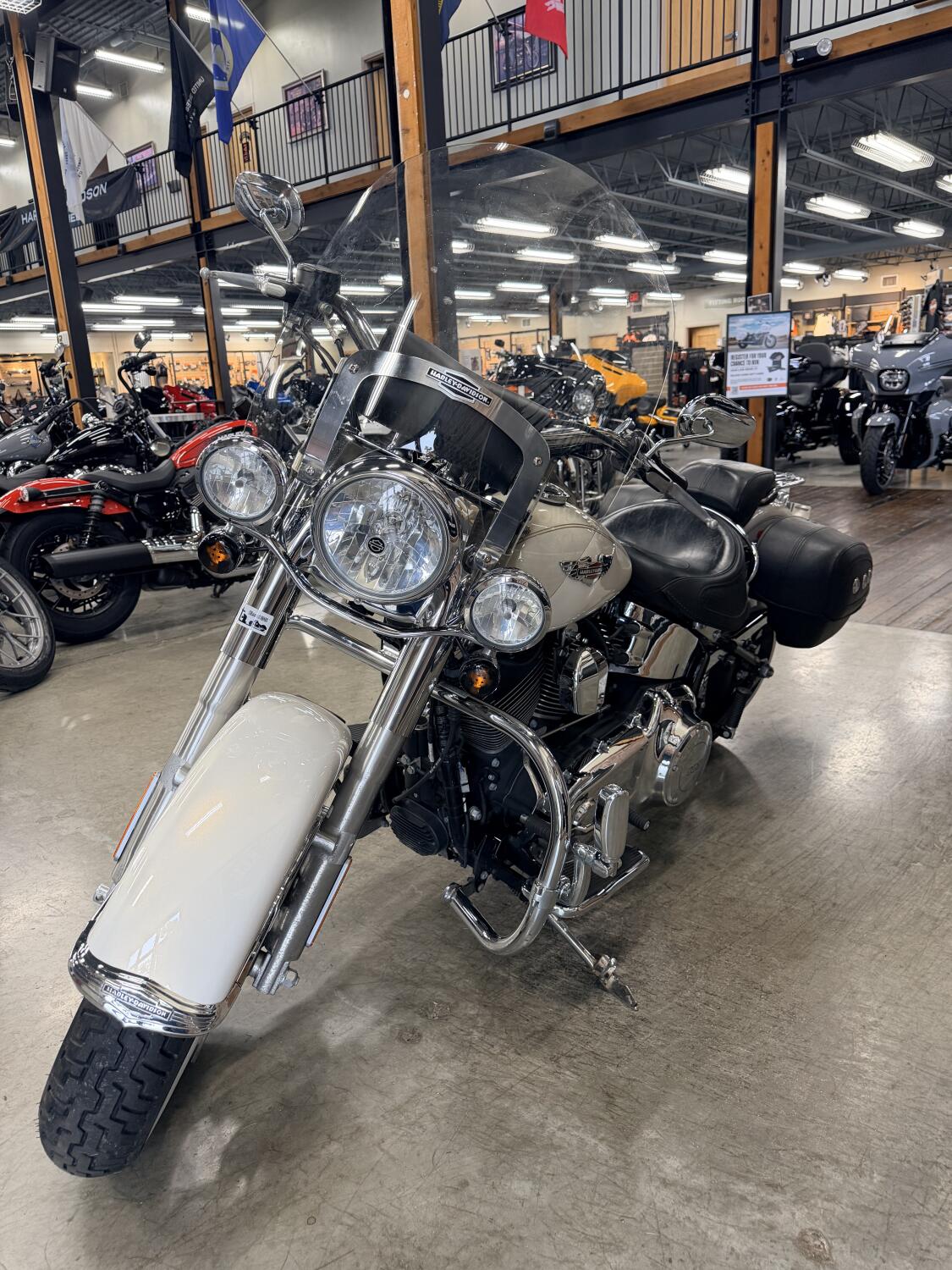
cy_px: 635
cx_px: 476
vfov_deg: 71.6
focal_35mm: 24
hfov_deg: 56.8
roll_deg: +3.0
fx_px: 880
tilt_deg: -15.8
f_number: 1.78
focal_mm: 6.76
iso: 250
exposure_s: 1/120
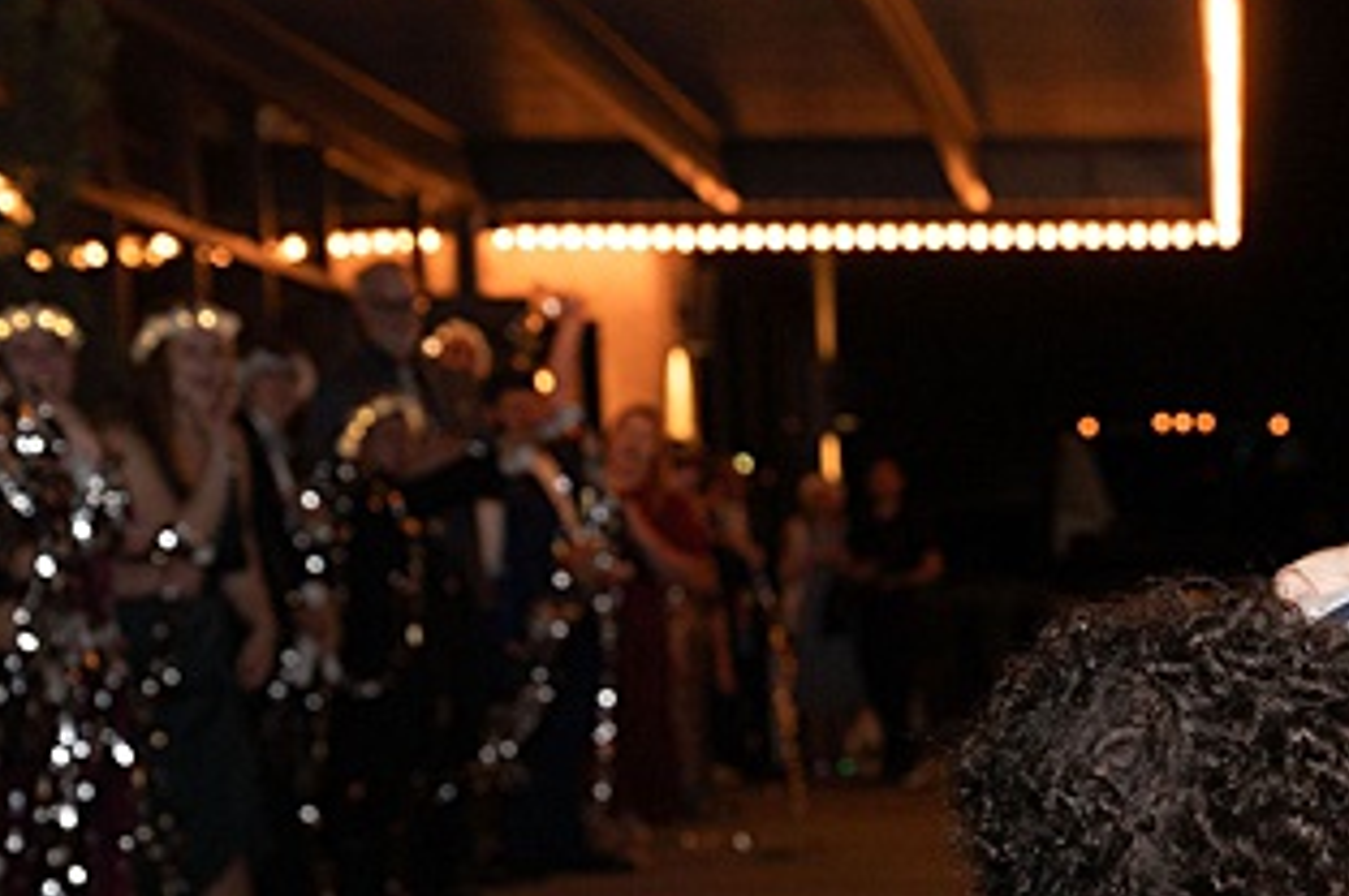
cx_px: 1267
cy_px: 1012
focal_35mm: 89
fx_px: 3331
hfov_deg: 22.2
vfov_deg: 14.9
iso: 500
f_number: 3.2
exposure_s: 1/250
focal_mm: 36
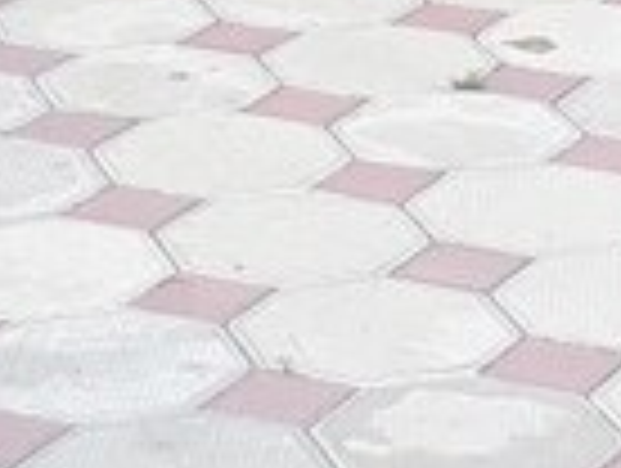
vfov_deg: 12.9
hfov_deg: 20.1
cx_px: 436
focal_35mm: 97
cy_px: -531
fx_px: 1743
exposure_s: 1/175
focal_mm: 3.6
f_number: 1.9
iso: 40
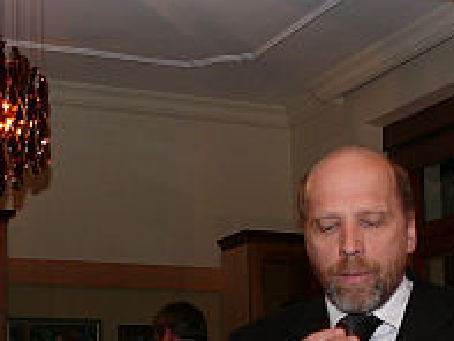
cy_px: 387
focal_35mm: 80
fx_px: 1050
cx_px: 196
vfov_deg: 17.7
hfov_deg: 24.4
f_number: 4
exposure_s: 1/30
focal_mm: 7.4
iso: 100
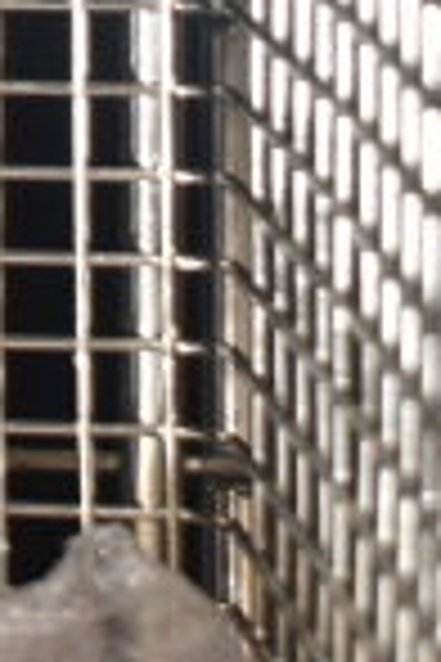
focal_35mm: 298
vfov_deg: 6.6
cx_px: -904
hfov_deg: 4.4
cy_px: -813
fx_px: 5475
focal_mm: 32
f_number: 4.5
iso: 500
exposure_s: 1/50
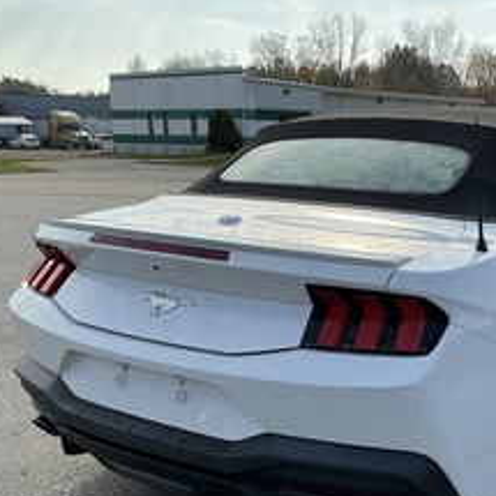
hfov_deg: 36.0
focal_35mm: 46
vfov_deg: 36.6
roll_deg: +0.5
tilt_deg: -10.7
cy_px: 302
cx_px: 371
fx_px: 746
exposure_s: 1/1984
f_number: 1.8
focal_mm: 3
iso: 25
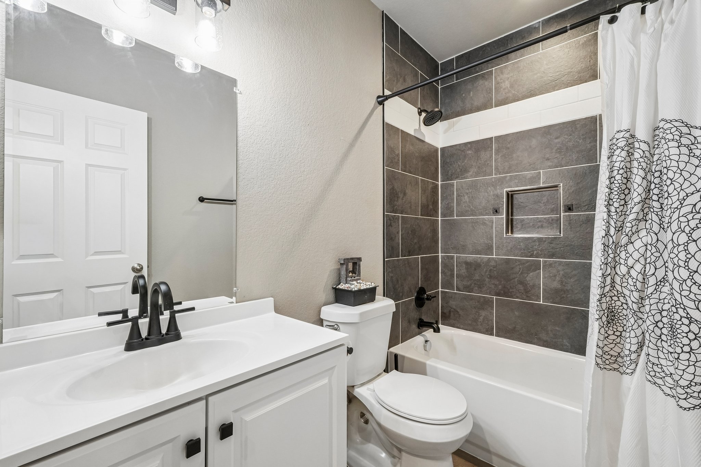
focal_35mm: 15
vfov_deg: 77.3
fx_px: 292
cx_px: 350
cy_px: 234
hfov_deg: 100.4
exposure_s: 1/5
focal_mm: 10
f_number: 8
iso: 800
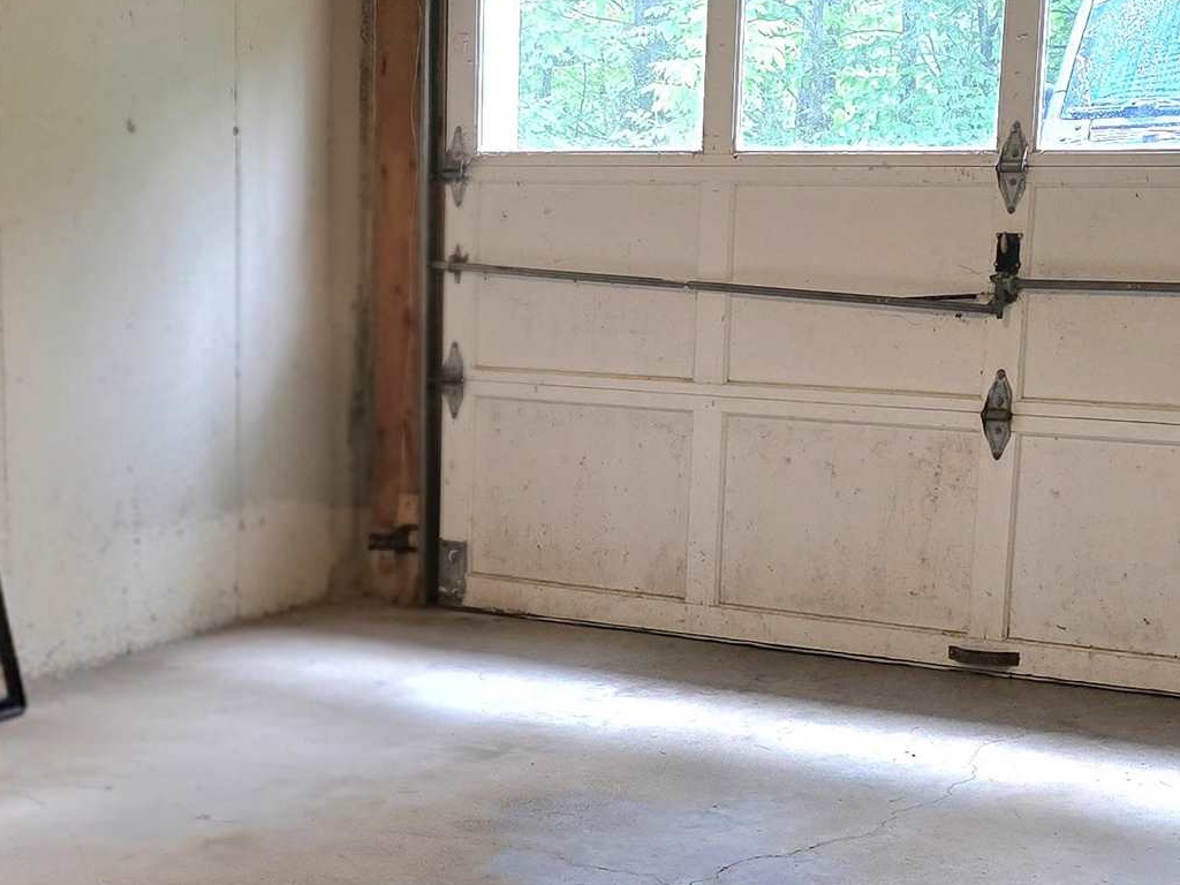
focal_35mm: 69
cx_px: 316
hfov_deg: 27.8
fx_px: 2352
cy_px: 615
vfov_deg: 21.2
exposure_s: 1/120
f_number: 1.7
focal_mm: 6.3
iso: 1000
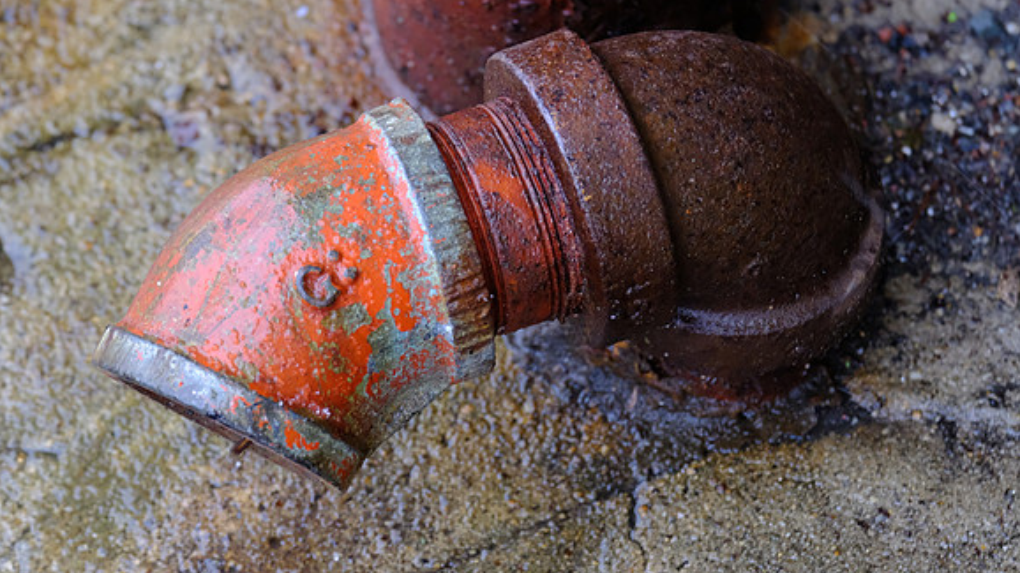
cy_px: 239
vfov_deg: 6.6
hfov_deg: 11.8
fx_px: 4949
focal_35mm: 183
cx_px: 510
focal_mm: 115.9
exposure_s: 1/80
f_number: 6.4
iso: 3200
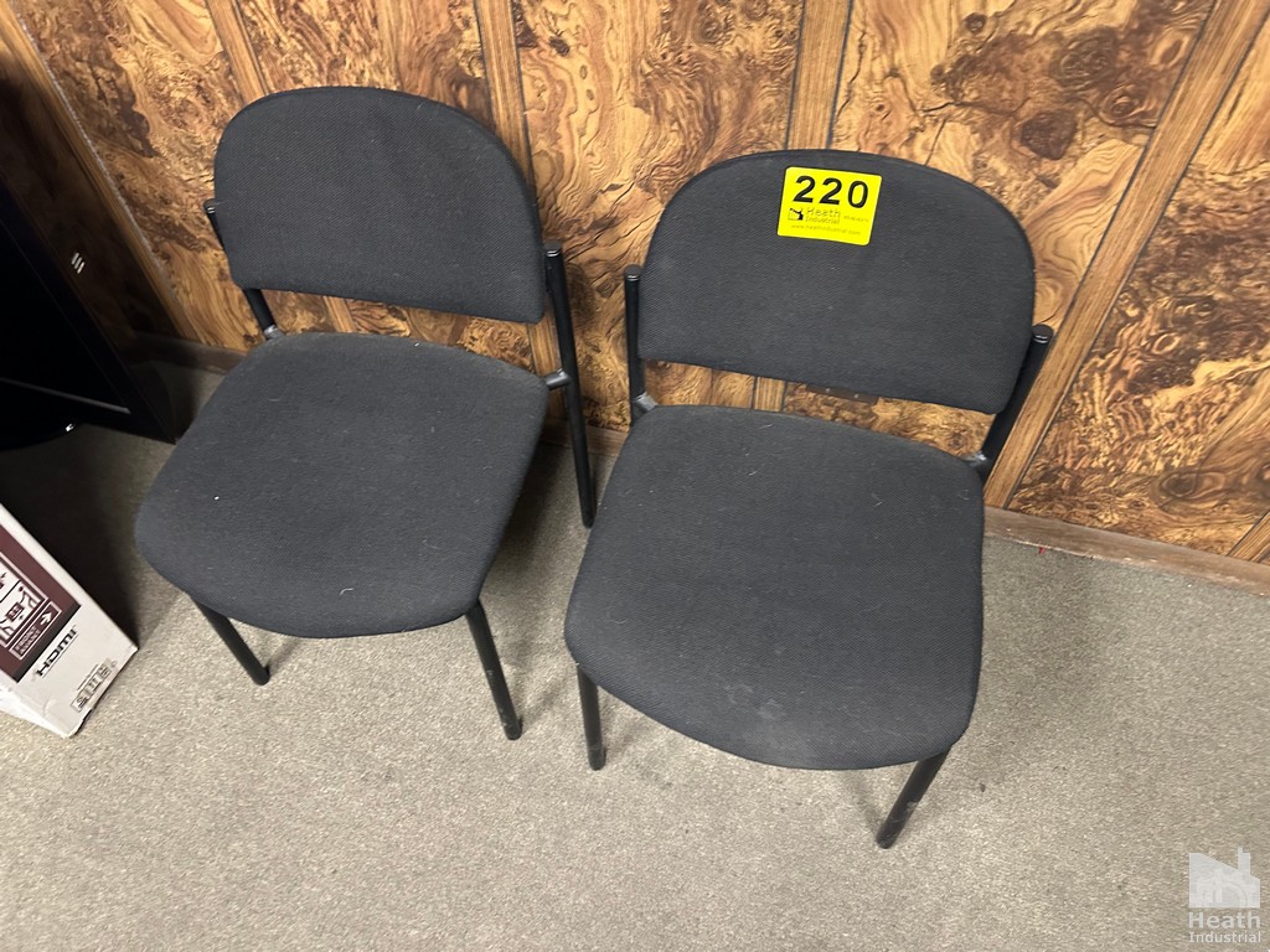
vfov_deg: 56.8
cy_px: 476
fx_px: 881
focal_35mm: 24
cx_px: 635
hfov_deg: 71.6
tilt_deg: -55.0
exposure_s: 1/40
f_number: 1.78
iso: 800
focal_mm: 6.86
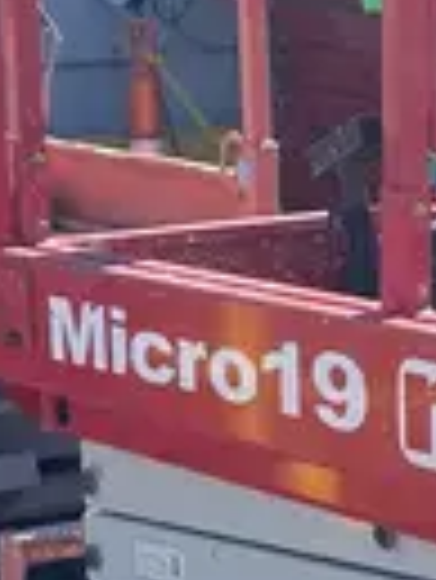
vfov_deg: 13.3
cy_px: 335
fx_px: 2481
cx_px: 539
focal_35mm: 148
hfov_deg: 9.9
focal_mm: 4.25
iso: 32
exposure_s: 1/1258
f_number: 1.8
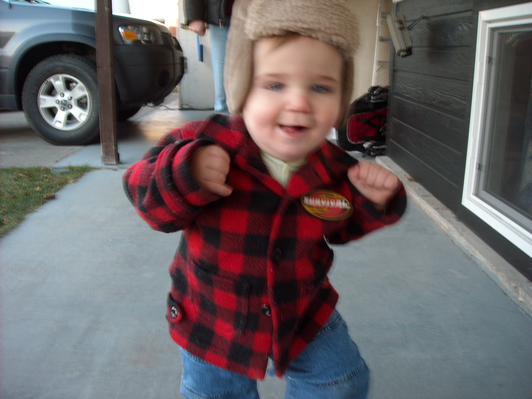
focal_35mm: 35
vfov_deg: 40.7
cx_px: 266
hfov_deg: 52.6
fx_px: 538
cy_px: 200
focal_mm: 5.7
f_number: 2.8
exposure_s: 1/60
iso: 113
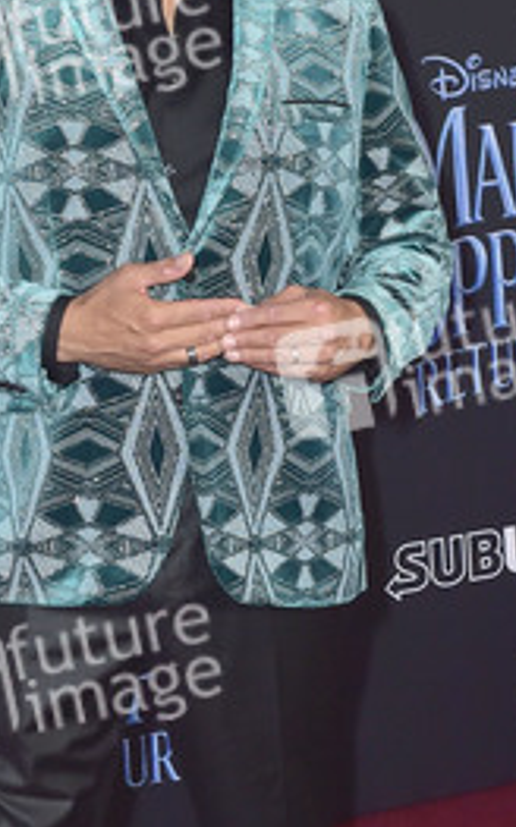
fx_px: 2096
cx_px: 153
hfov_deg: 14.0
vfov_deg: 22.1
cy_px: 208
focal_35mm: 93
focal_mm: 60
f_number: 6.3
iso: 400
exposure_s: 1/250
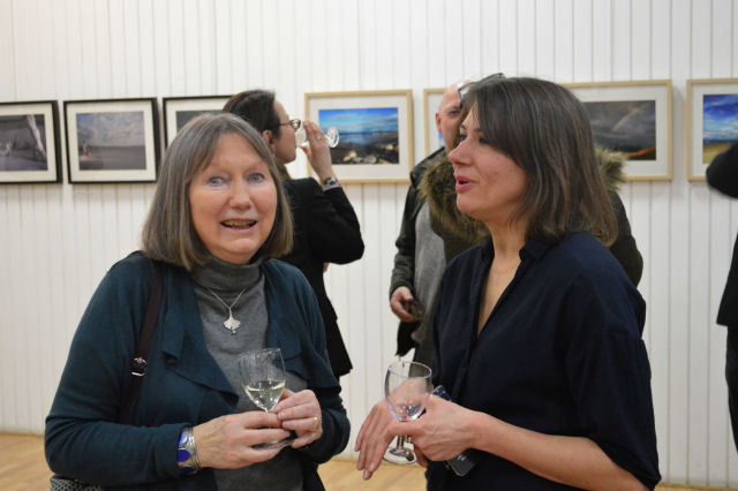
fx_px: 1229
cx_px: 369
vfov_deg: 22.6
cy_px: 246
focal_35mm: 60
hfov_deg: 33.4
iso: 3200
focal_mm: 40
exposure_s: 1/50
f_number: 5.3
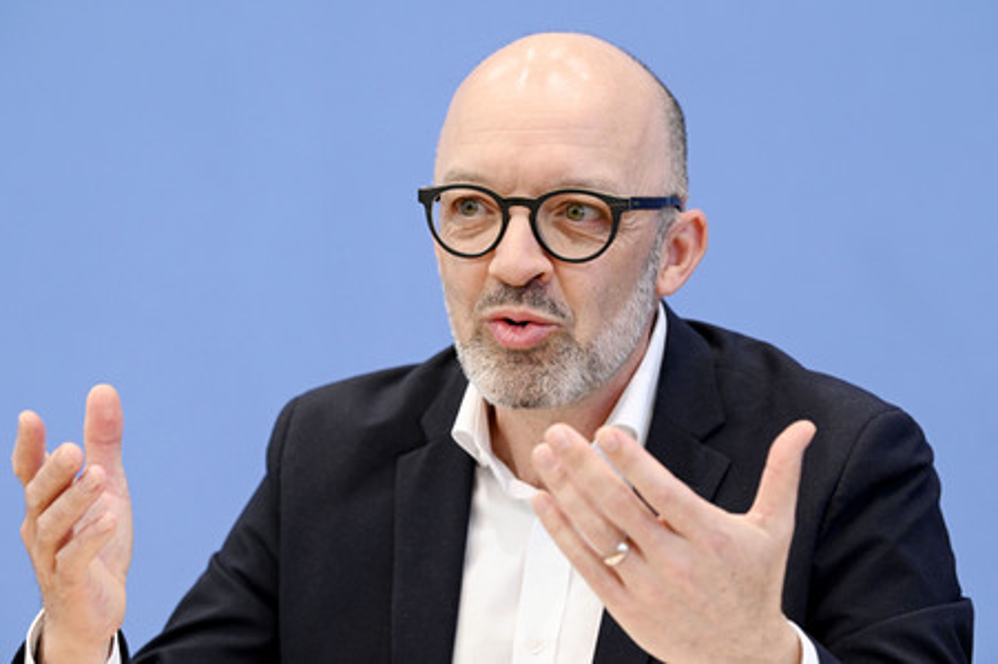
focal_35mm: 150
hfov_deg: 13.7
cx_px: 499
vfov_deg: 9.1
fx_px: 4155
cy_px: 332
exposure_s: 1/640
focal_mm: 150
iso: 3200
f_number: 5
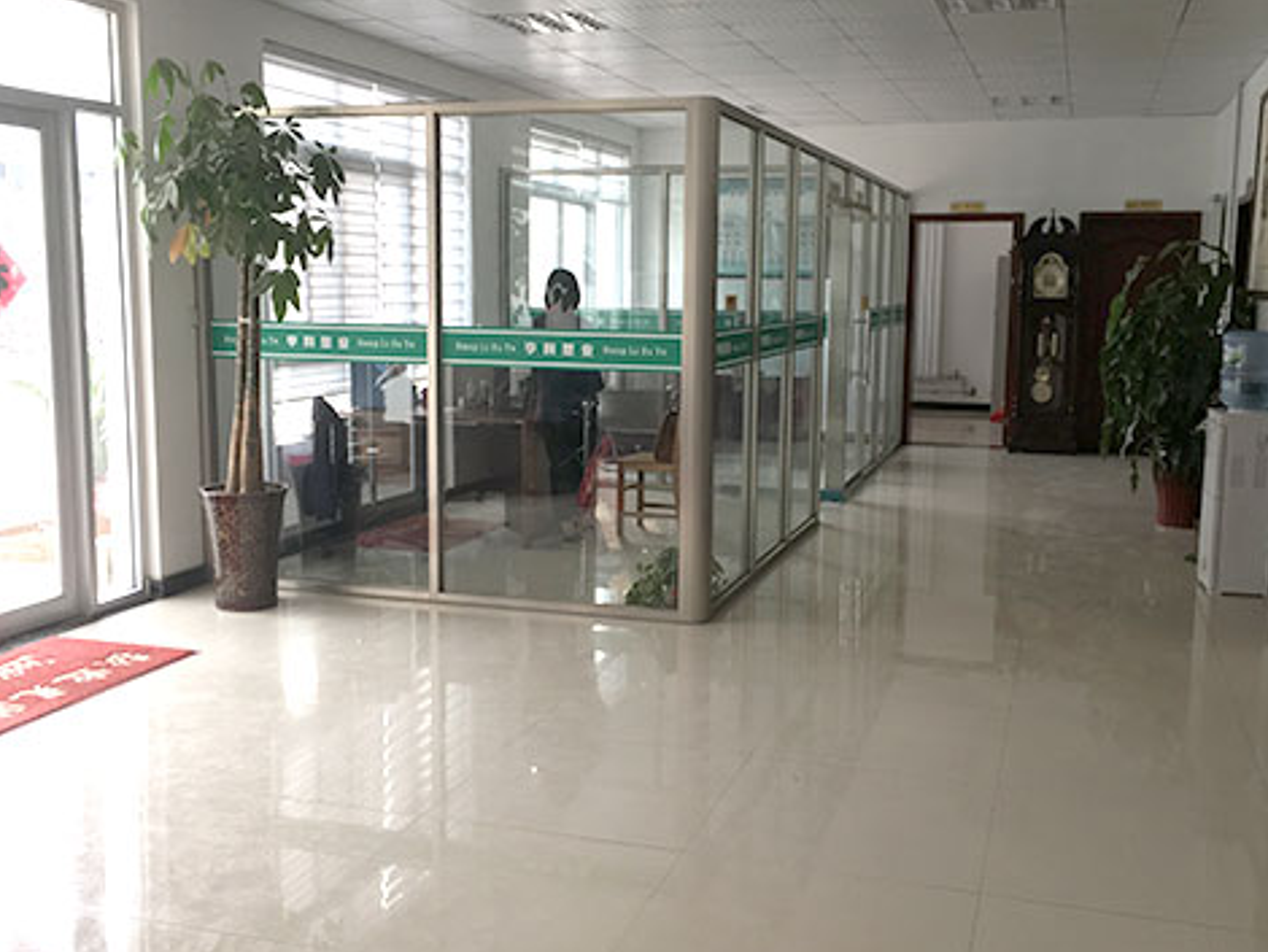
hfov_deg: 50.1
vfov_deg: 38.7
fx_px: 1356
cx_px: 656
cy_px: 469
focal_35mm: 37
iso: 40
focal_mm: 4.15
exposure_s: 1/100
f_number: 2.2
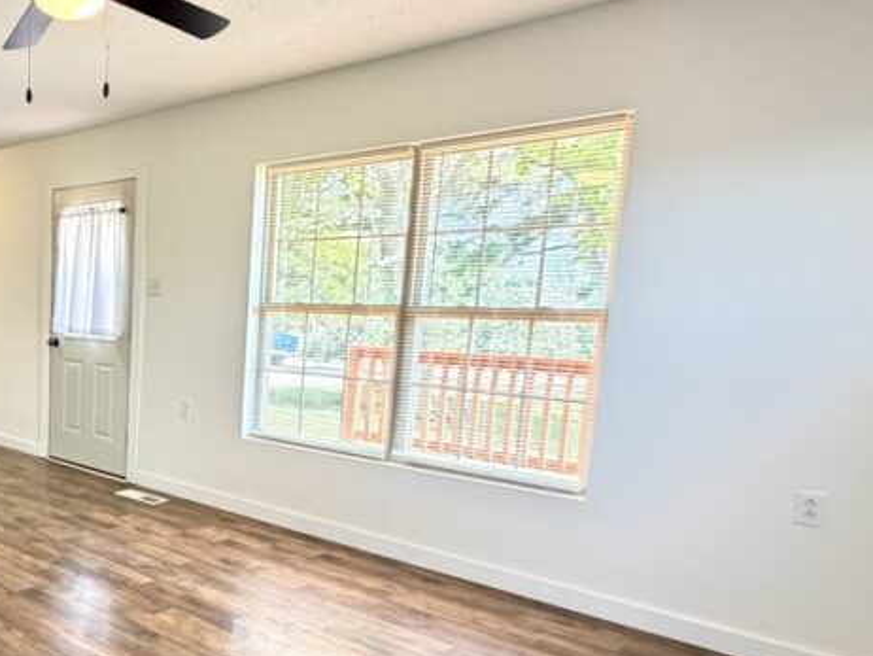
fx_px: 782
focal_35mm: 31
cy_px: 423
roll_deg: -0.9
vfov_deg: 45.0
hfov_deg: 51.8
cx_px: 94
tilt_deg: -9.3
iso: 320
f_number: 2.2
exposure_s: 1/60
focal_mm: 2.22
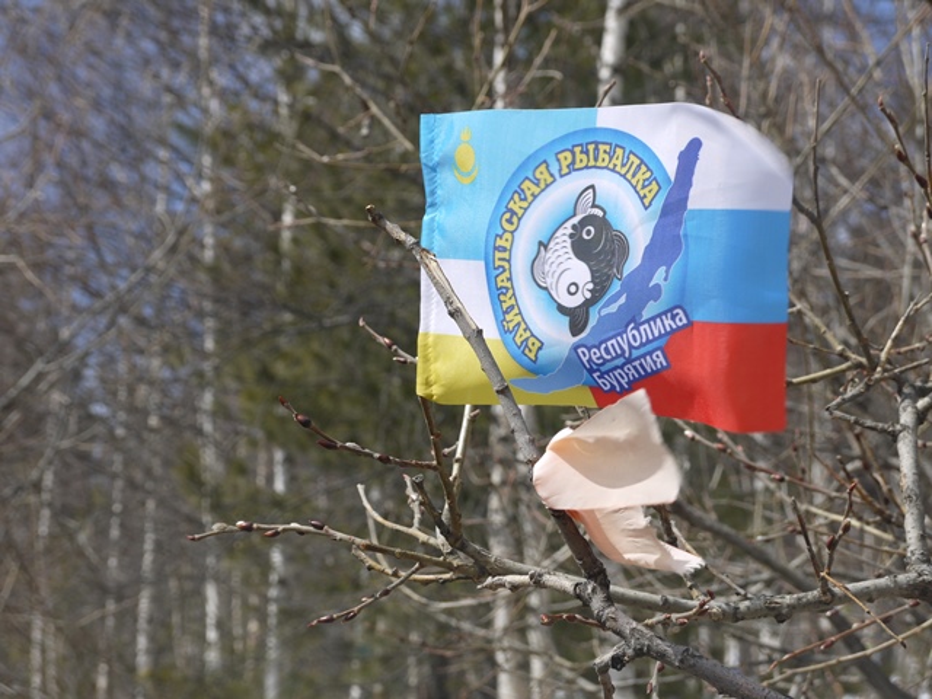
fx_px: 2262
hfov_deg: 23.3
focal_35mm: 84
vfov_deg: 17.6
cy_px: 350
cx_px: 466
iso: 100
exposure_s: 1/320
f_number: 8
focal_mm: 42
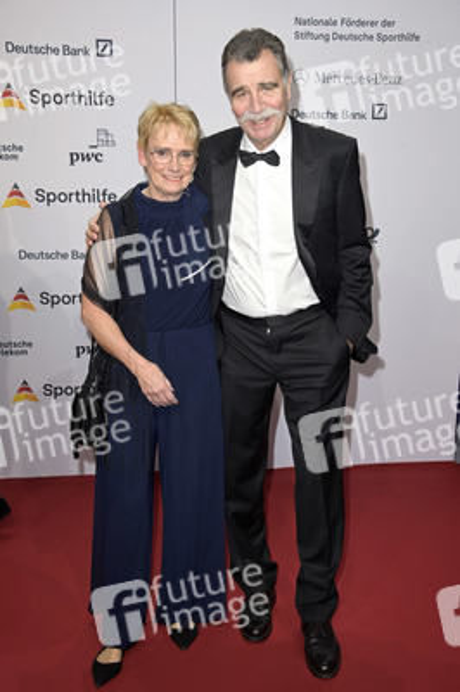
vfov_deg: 44.5
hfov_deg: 30.5
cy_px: 346
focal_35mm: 44
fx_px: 845
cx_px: 230
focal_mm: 44
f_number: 6.3
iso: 640
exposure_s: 1/250
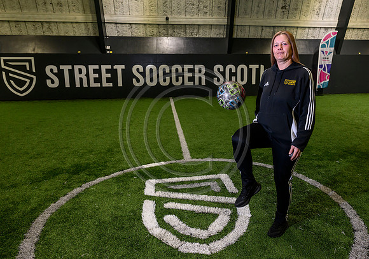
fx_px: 286
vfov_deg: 48.6
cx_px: 214
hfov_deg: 65.3
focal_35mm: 27
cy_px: 116
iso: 2000
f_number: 5.6
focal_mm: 24
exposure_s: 1/125
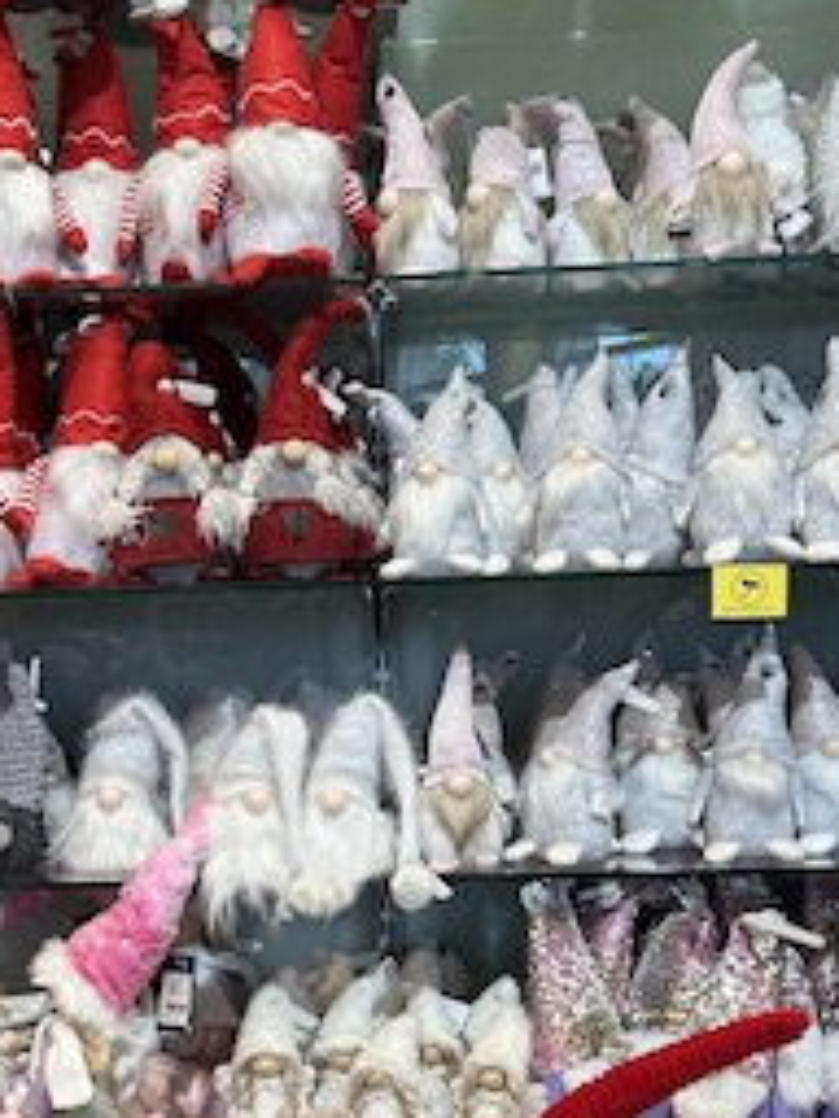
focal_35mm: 60
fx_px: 1939
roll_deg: +0.5
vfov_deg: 31.2
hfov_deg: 24.3
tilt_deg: -8.7
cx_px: 262
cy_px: 930
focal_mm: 6.86
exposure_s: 1/121
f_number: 1.78
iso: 160
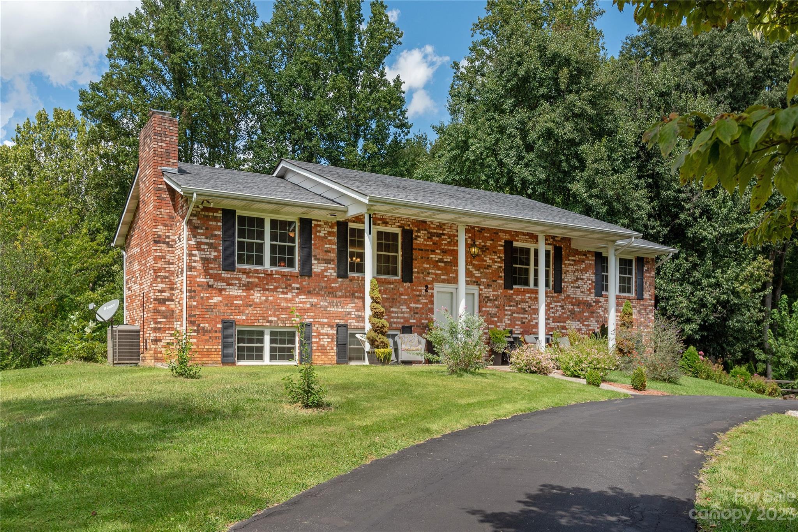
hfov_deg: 61.9
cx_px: 399
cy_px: 266
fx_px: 665
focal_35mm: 30
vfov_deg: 43.6
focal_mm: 30
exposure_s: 1/1250
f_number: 7.1
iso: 320
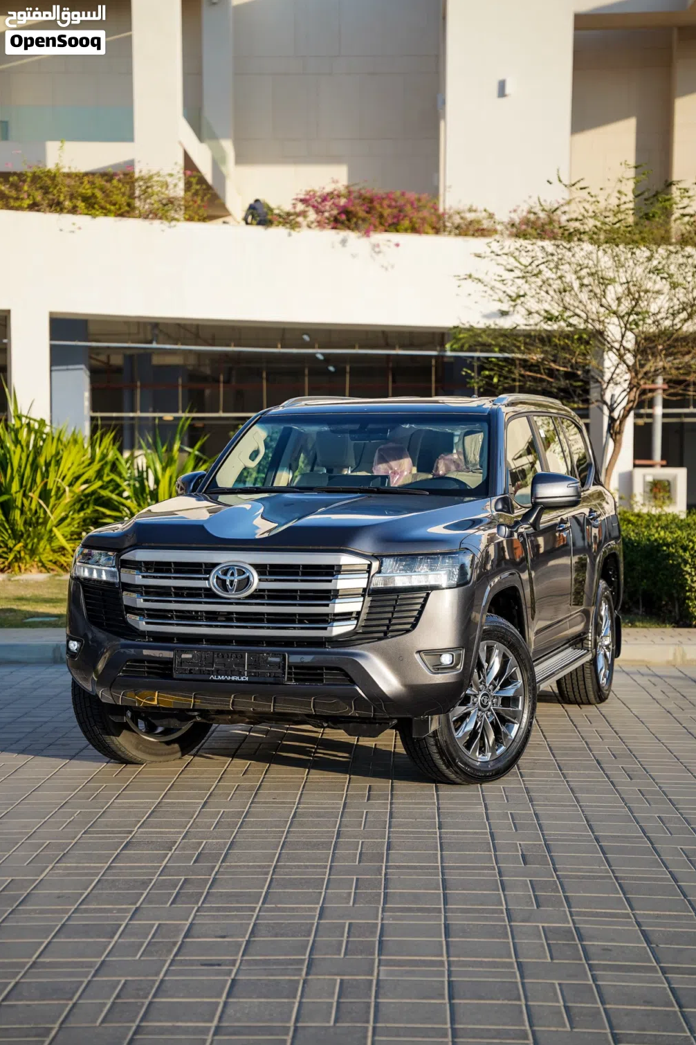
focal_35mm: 59
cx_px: 342
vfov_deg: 34.2
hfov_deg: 23.2
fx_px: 1697
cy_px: 520
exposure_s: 1/125
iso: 200
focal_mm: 57.5
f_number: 2.8
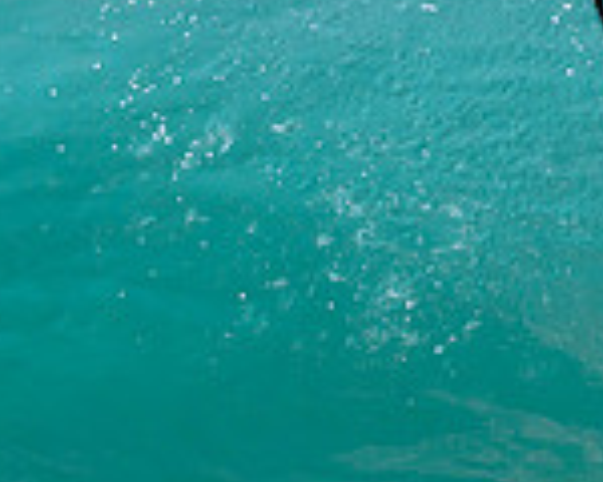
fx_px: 25235
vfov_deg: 1.1
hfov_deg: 1.4
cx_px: 1005
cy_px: 6
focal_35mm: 1414
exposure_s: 1/2000
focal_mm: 390
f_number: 10
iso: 800
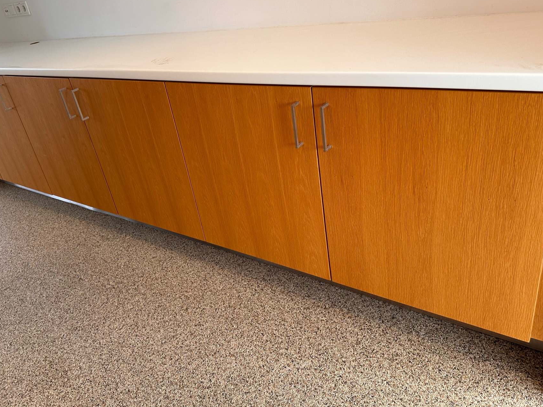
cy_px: 195
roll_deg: +10.5
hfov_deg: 61.5
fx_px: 455
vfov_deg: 48.2
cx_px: 238
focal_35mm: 29
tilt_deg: -29.0
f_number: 1.78
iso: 125
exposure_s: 1/121
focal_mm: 6.86
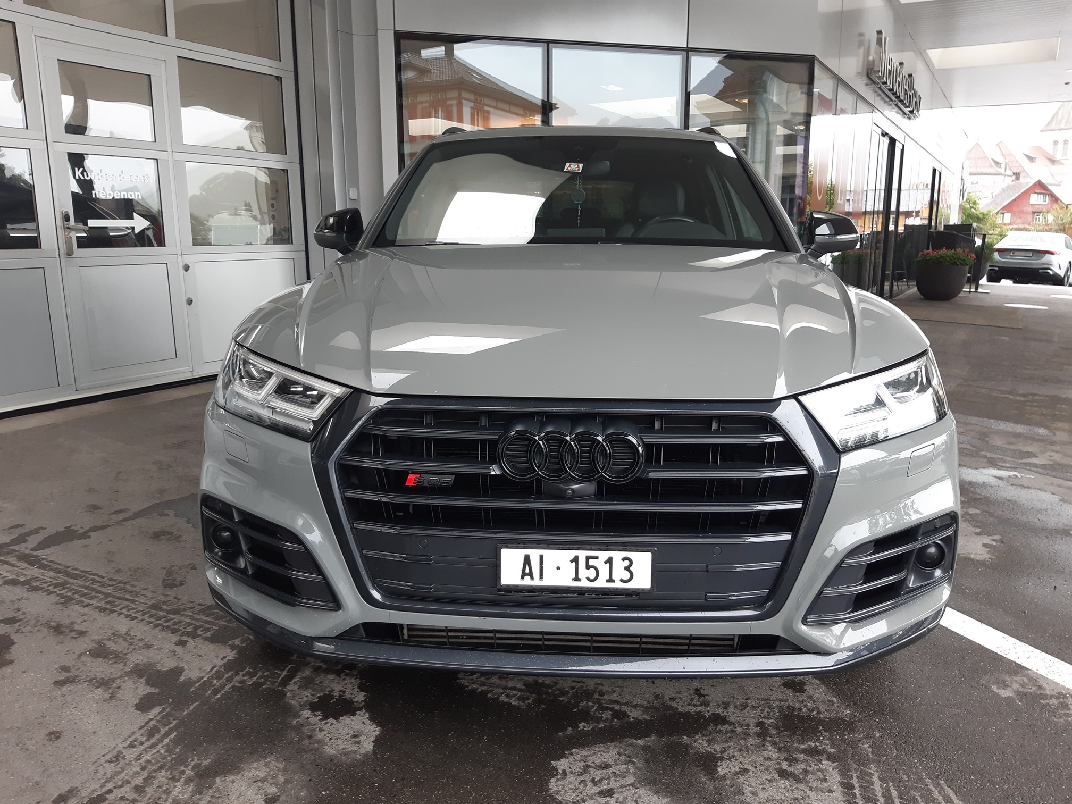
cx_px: 536
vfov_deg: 53.1
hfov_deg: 67.3
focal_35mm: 26
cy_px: 402
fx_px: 805
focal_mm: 3.92
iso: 64
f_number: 1.7
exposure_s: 1/100
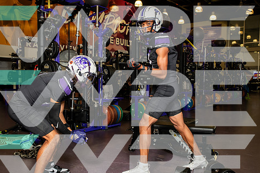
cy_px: 98
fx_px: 275
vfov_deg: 35.0
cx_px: 121
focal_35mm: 38
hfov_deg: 50.6
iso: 500
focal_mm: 32
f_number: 5.6
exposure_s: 1/250
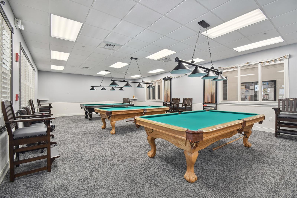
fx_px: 124
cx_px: 148
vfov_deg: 77.3
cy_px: 99
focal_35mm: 15
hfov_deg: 100.4
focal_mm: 10
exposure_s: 1/4
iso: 100
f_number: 7.1
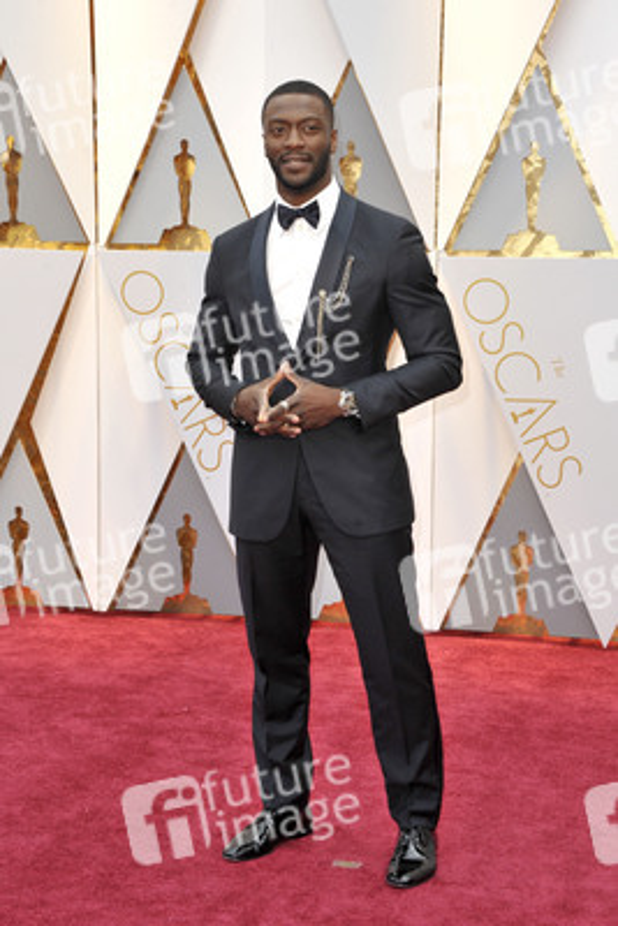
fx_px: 1852
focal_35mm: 72
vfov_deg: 28.1
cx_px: 309
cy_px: 463
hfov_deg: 18.9
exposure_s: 1/250
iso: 1000
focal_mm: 72
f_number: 7.1
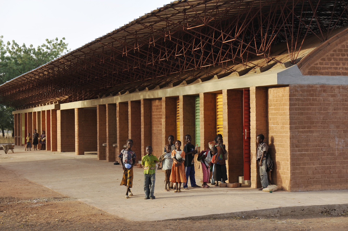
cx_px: 174
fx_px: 599
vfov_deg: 21.9
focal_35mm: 62
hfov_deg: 32.4
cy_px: 116
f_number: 7.1
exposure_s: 1/250
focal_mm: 62
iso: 400
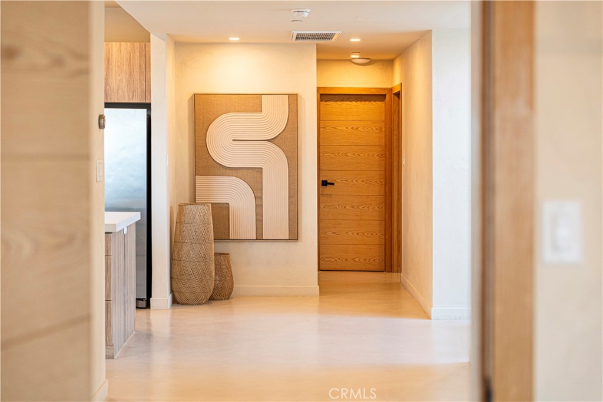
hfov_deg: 31.9
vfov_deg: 21.6
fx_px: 1055
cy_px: 201
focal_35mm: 63
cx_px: 302
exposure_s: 1/100
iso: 320
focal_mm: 63
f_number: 2.8
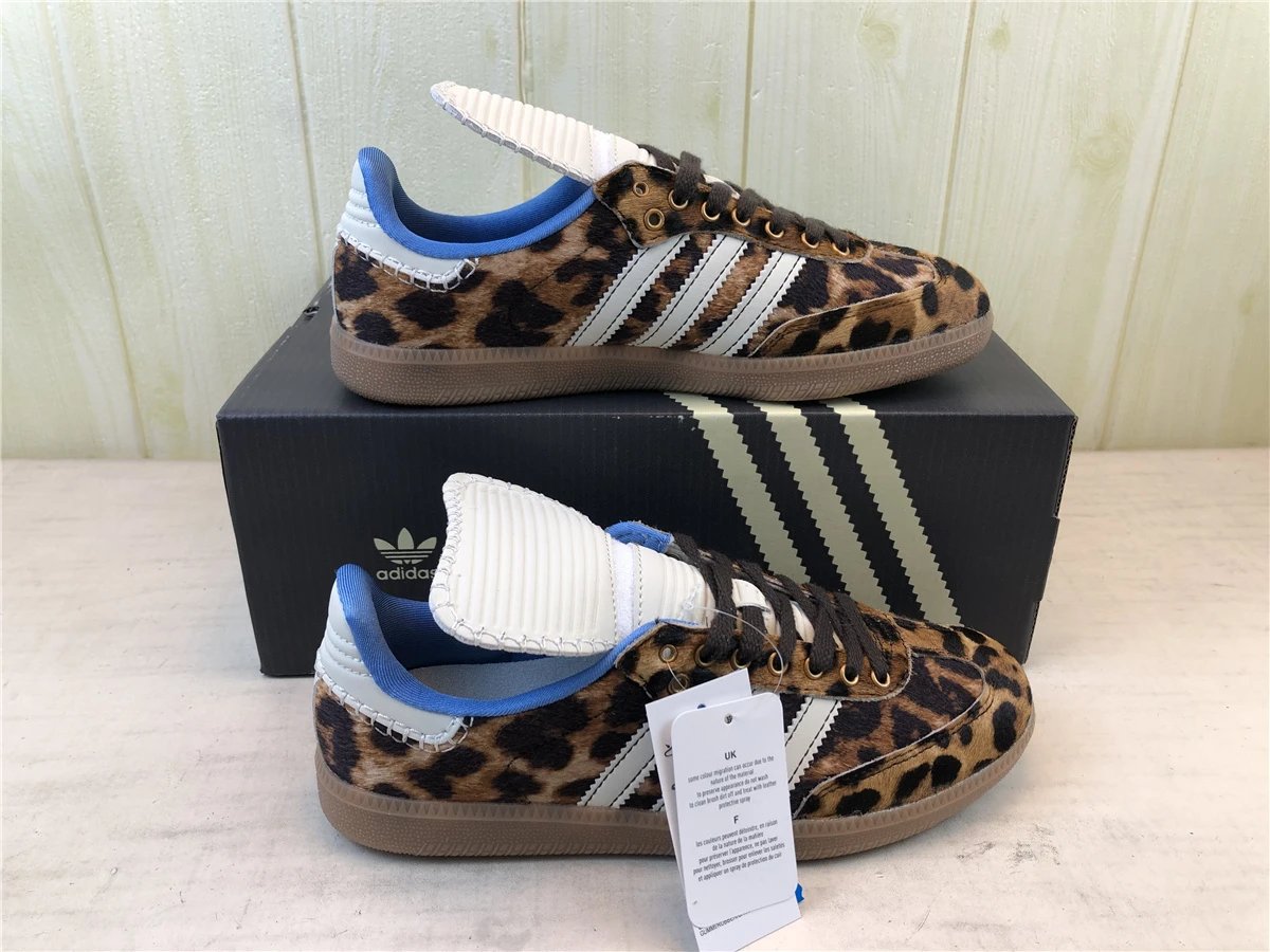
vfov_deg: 49.7
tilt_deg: -25.2
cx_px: 635
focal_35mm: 28
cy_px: 476
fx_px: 1027
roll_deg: +1.6
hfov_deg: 63.4
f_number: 1.8
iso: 25
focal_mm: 4
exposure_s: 1/100
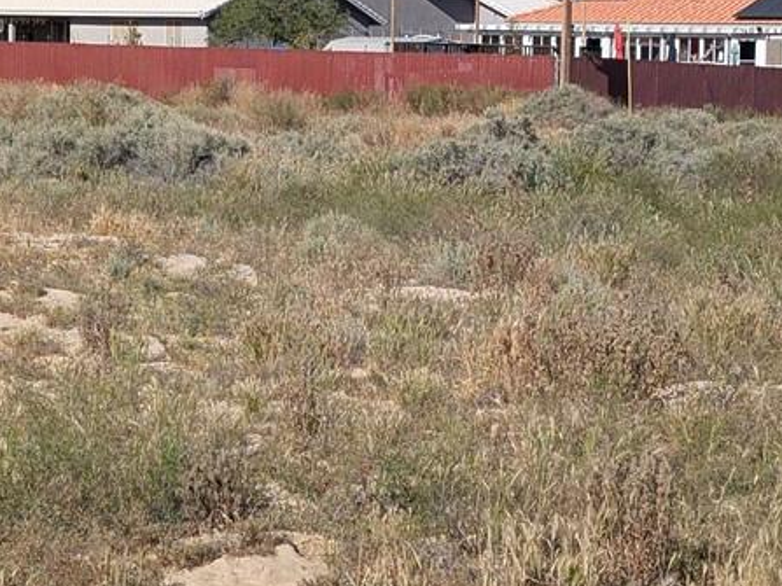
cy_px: 175
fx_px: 2529
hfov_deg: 17.6
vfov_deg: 13.2
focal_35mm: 112
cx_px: 443
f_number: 1.68
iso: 21
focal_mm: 6.9
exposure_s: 1/2160
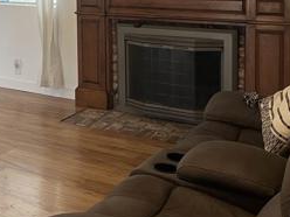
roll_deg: +2.4
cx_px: -36
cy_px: -9
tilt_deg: -4.7
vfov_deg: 21.1
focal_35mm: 67
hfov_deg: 26.5
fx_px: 561
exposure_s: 1/60
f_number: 1.5
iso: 100
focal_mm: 5.7
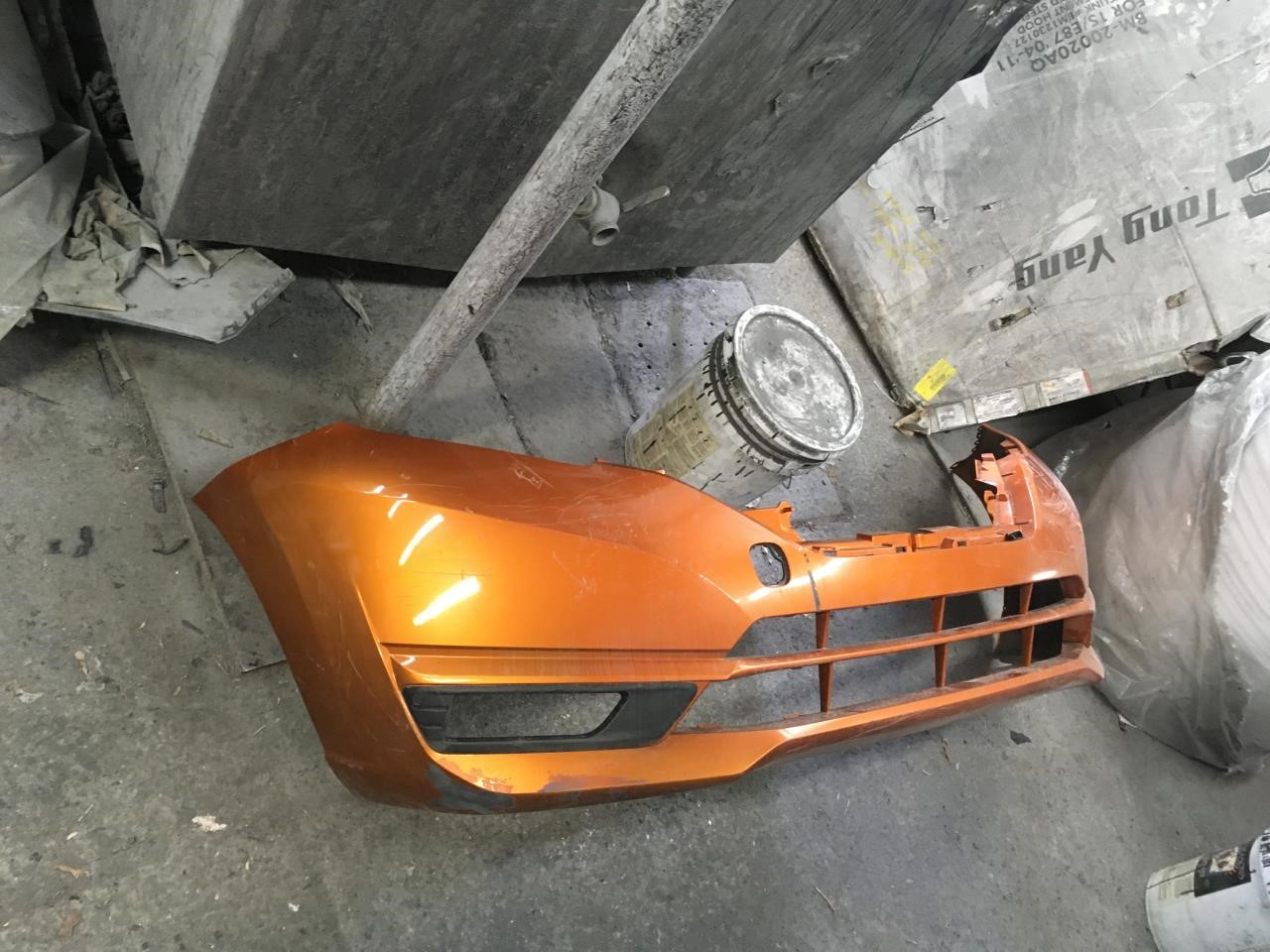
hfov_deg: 61.7
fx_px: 1064
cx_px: 635
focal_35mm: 29
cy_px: 476
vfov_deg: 48.2
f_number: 2.2
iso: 160
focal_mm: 4.15
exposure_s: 1/30
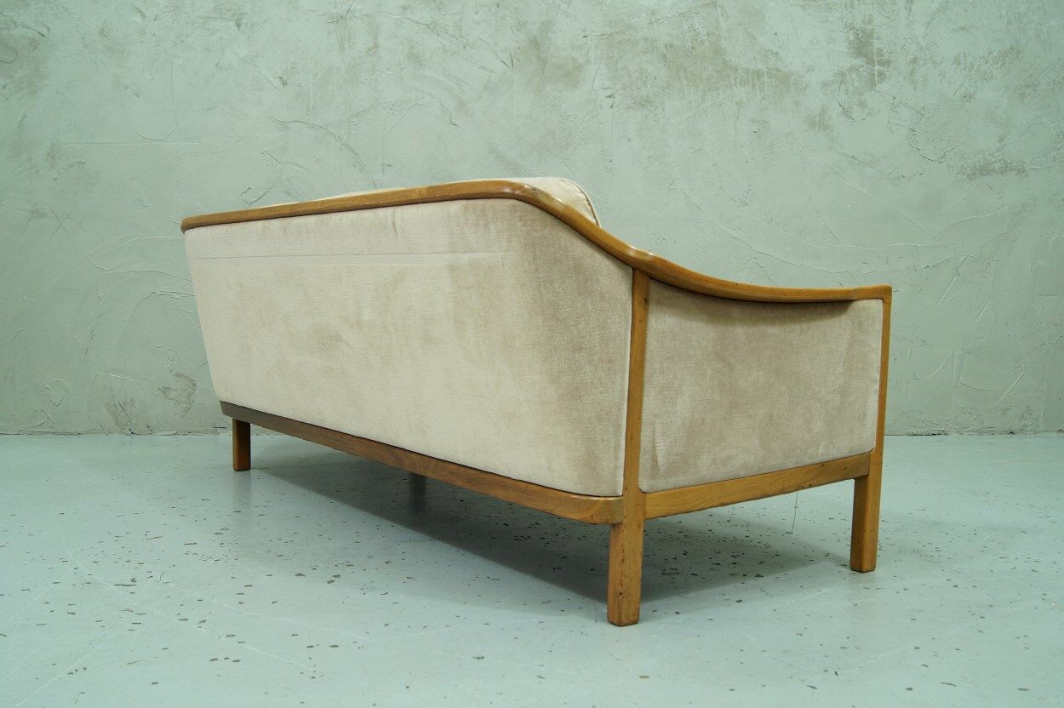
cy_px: 354
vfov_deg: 36.8
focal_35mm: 36
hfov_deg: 53.2
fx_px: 1063
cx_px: 532
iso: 400
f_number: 6.3
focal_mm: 24
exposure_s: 1/13
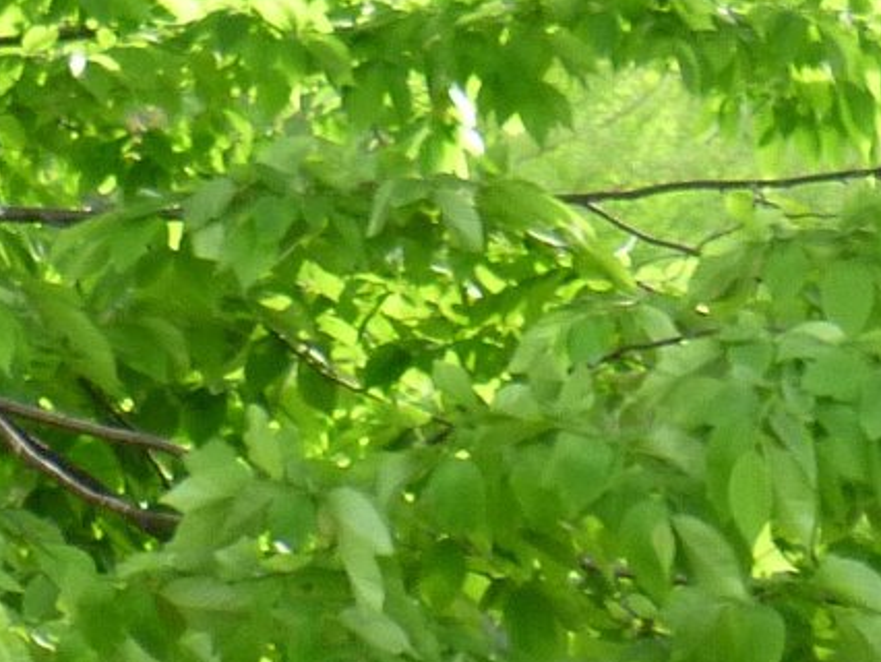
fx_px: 9295
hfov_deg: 5.4
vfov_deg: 4.0
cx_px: 951
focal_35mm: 365
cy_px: 1372
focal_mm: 13.5
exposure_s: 1/80
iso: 200
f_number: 4.1
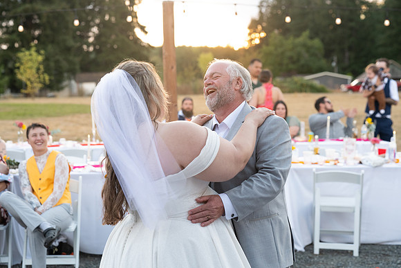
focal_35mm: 69
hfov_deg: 29.2
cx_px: 200
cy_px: 134
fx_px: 769
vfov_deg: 19.7
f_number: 4
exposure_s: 1/500
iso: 1600
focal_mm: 69
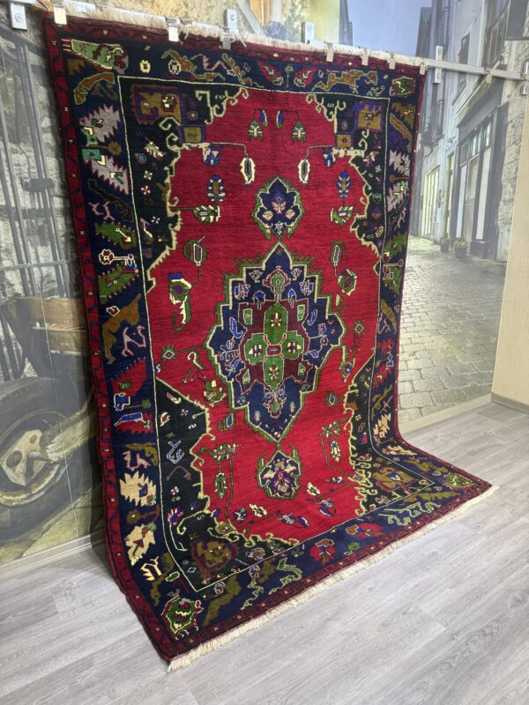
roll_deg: +2.2
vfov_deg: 71.6
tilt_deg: -14.8
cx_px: 264
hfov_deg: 56.8
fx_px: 489
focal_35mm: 24
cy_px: 352
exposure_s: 1/100
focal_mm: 6.76
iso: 200
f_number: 1.78
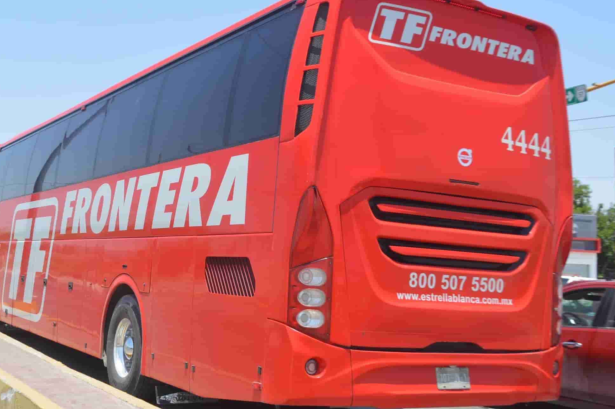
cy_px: 178
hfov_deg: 40.1
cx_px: 213
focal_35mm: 49
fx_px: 833
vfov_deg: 27.6
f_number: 8
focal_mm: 21
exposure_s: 1/250
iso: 100
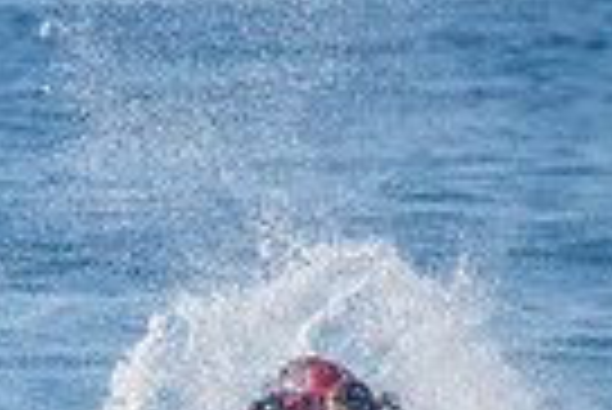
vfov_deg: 0.6
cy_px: 610
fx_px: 36163
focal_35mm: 2125
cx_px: 176
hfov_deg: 1.0
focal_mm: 500
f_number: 5.6
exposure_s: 1/1600
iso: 125
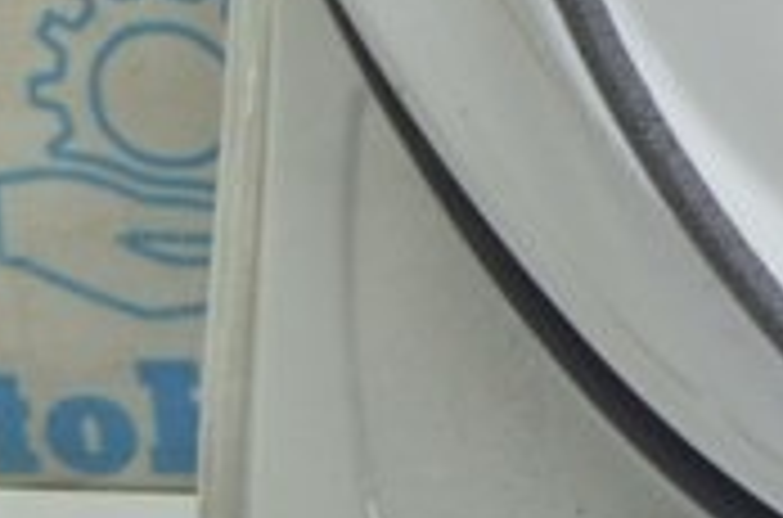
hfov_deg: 10.2
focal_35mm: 177
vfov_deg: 7.5
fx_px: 3839
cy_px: -444
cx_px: 1872
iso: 400
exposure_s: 1/20
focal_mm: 20
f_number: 5.6
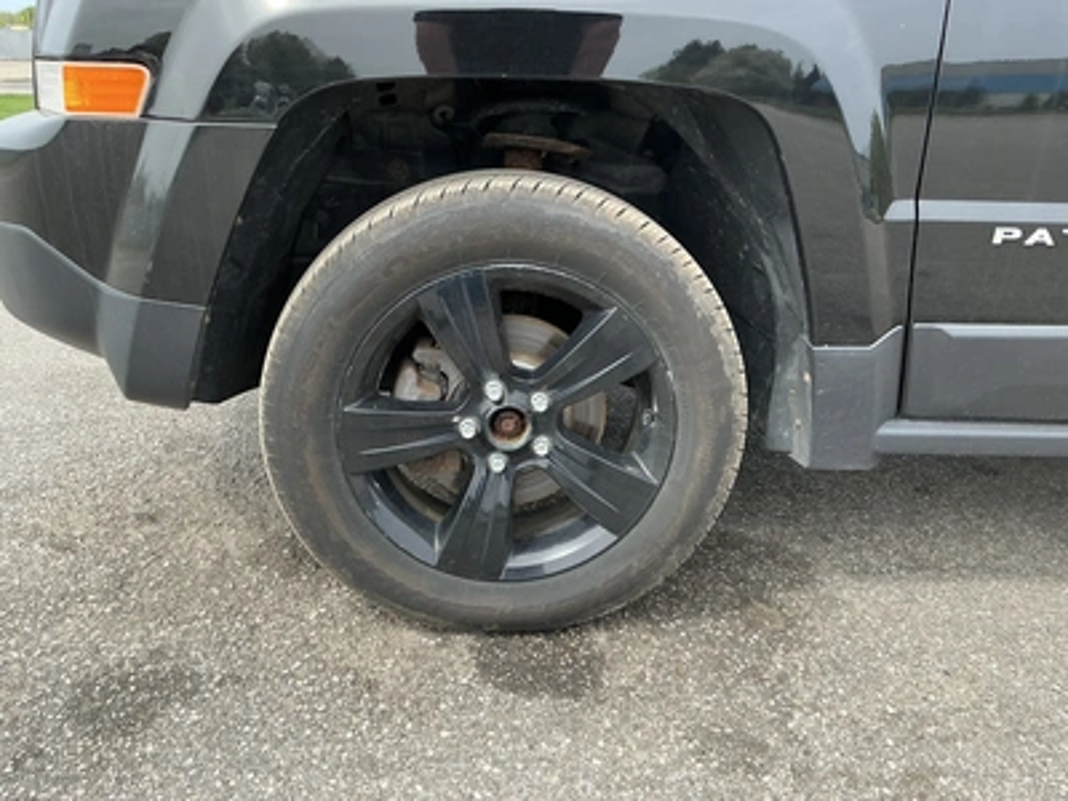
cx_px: 534
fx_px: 864
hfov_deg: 63.4
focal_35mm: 28
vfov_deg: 49.7
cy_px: 400
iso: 25
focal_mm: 3
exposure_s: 1/422
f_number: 1.8
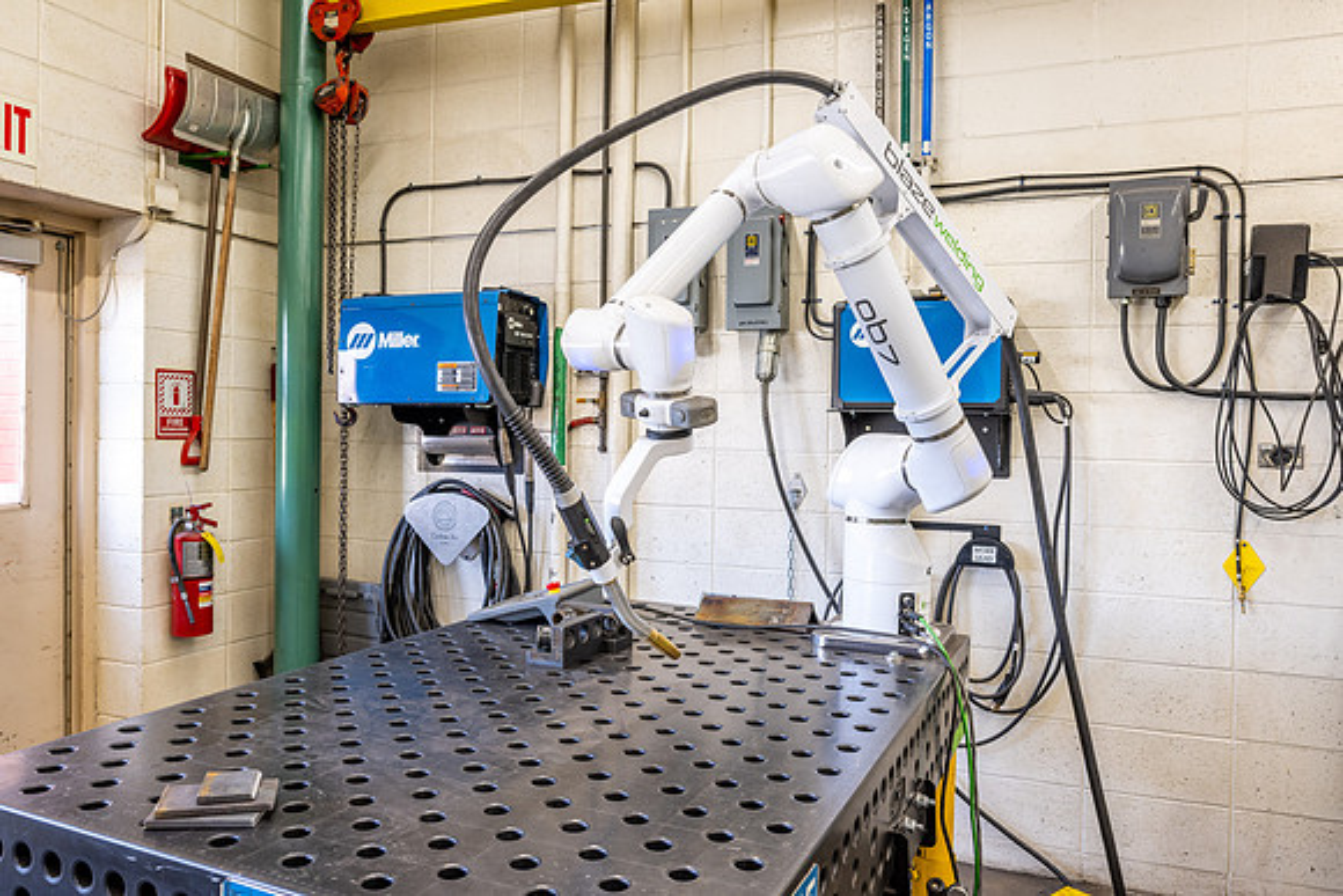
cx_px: 672
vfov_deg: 50.4
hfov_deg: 70.4
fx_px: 951
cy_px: 448
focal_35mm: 26
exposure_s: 1/15
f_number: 8
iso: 500
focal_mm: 25.5
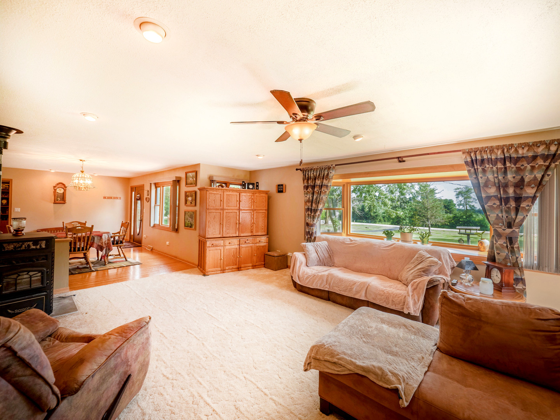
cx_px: 280
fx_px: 243
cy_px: 210
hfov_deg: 98.2
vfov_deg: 81.7
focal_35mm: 15
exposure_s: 1/8
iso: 200
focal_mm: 7
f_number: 14
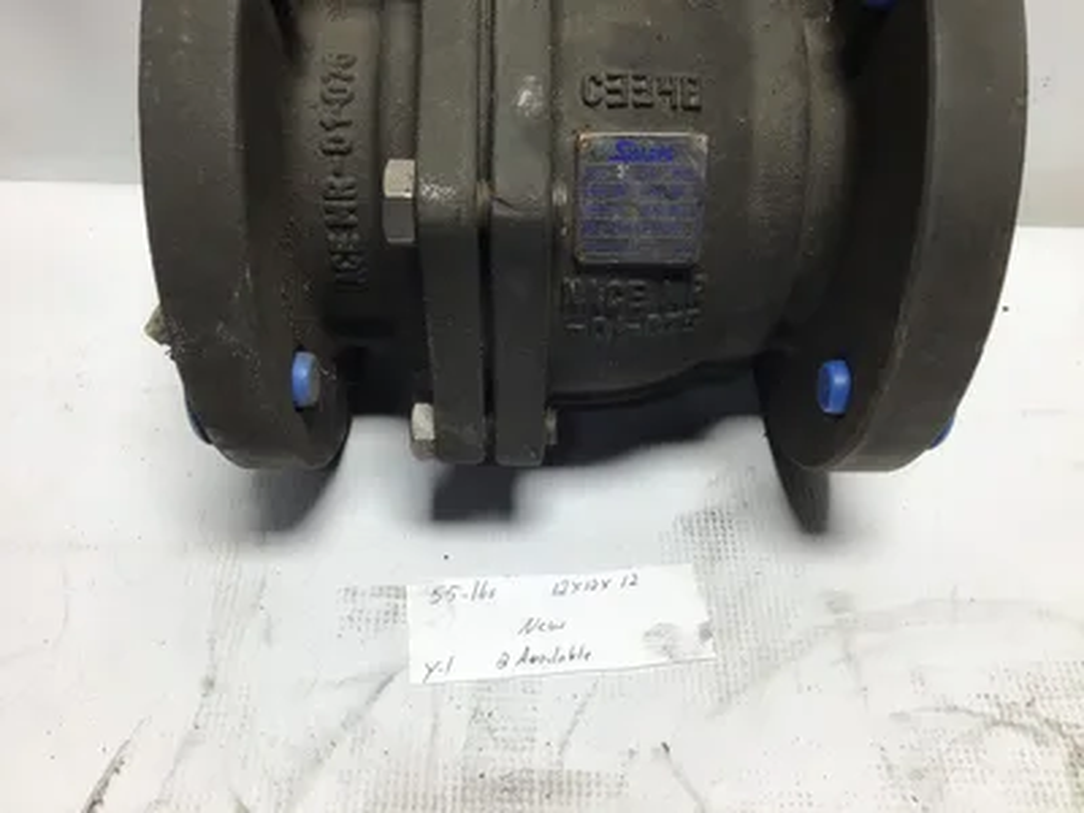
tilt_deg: -51.1
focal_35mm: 31
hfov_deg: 58.4
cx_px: 542
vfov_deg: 45.4
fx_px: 971
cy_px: 406
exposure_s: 1/120
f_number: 2.4
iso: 40
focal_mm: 3.3
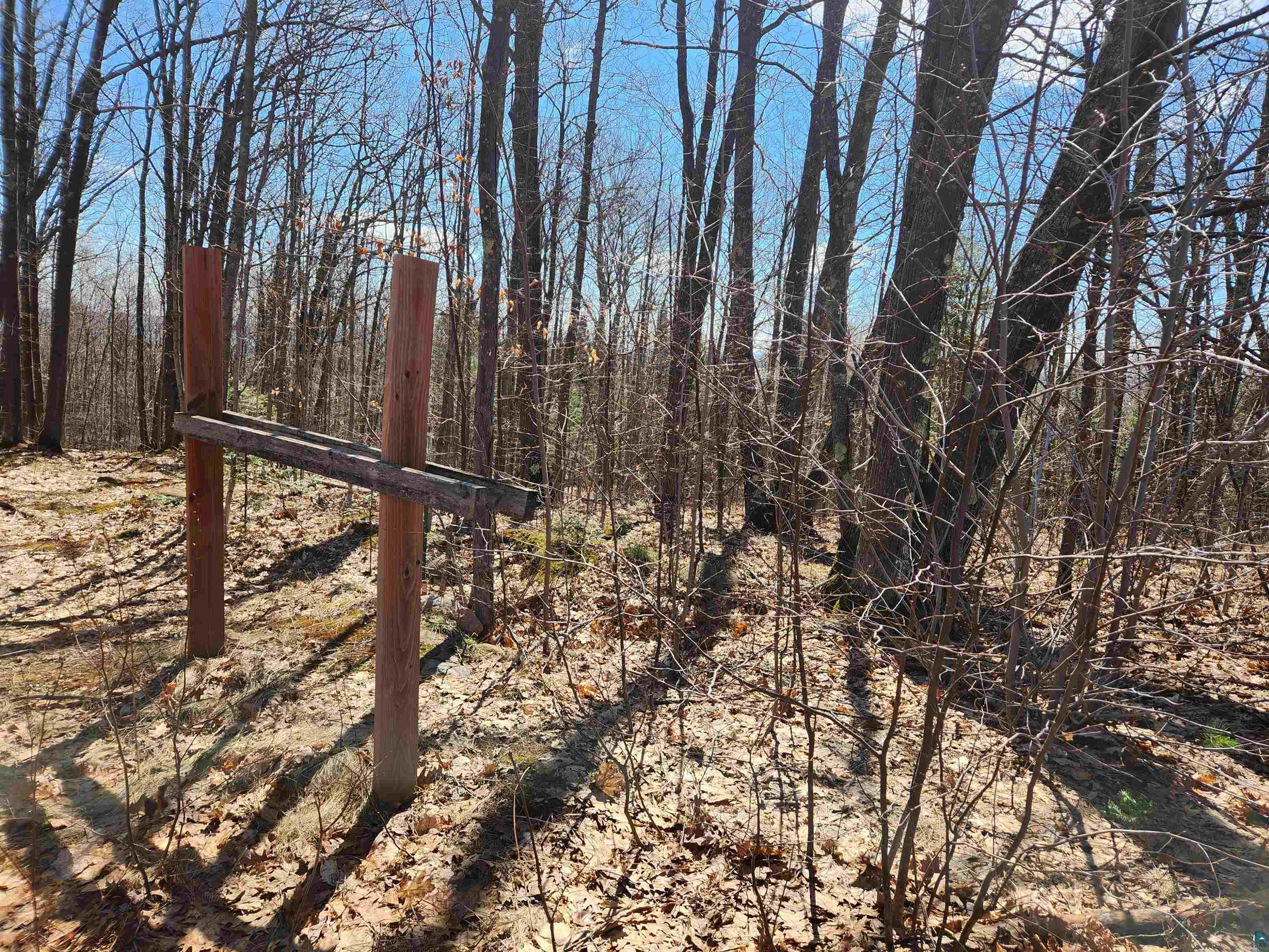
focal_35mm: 23
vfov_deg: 58.9
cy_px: 476
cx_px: 634
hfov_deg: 73.9
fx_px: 843
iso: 20
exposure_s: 1/825
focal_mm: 5.4
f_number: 1.8
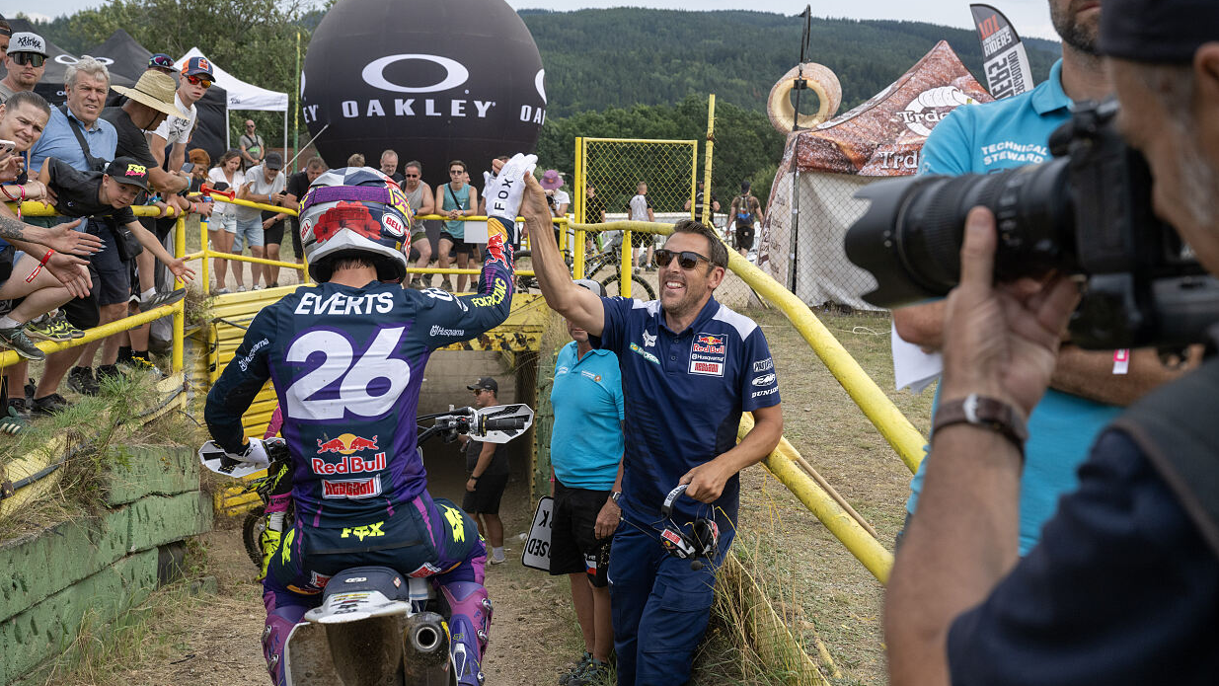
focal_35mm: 42
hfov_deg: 48.4
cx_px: 610
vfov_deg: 28.3
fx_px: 1358
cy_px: 401
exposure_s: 1/1250
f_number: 6.3
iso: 400
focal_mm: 40
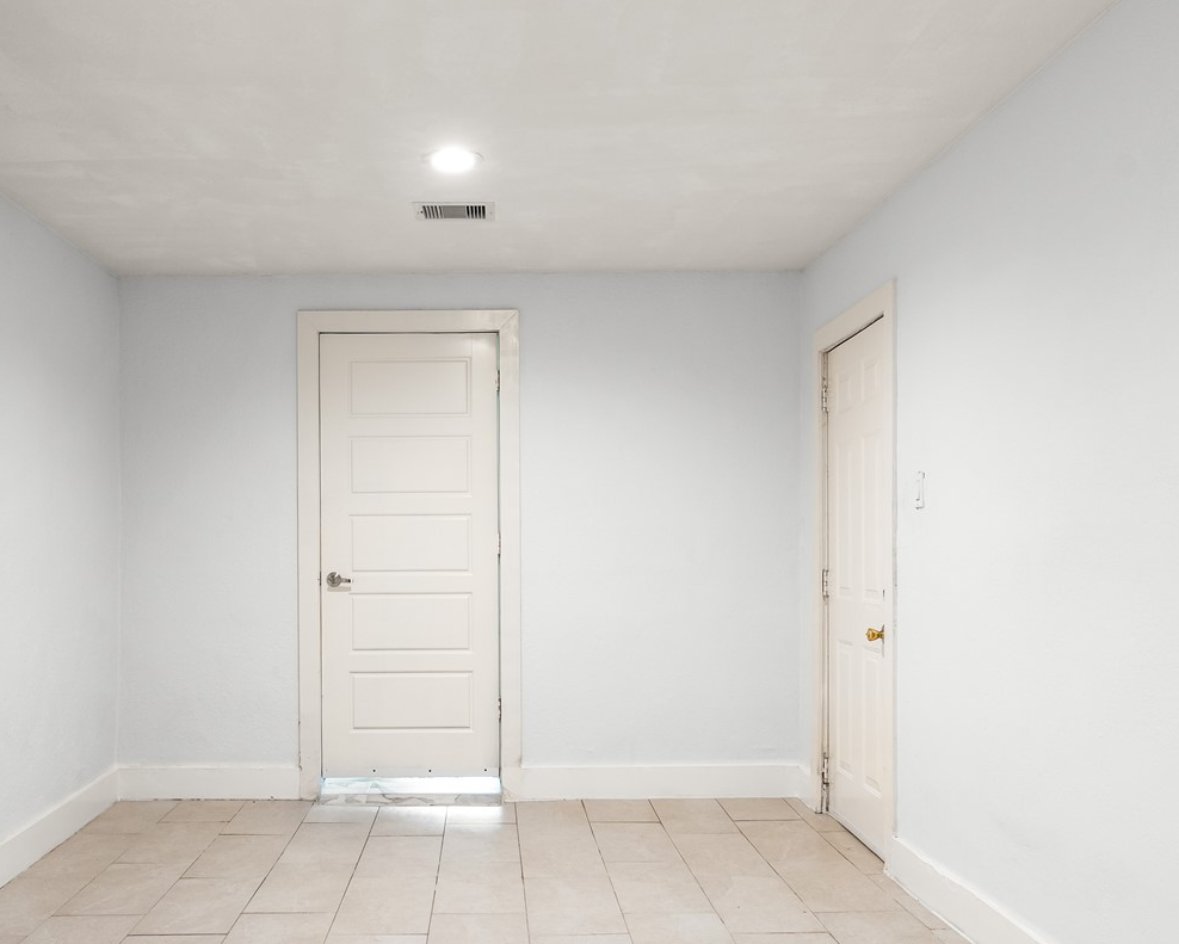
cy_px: 569
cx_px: 518
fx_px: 1152
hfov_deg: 54.1
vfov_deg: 44.3
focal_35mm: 33
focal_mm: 16
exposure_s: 4
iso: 250
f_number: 9
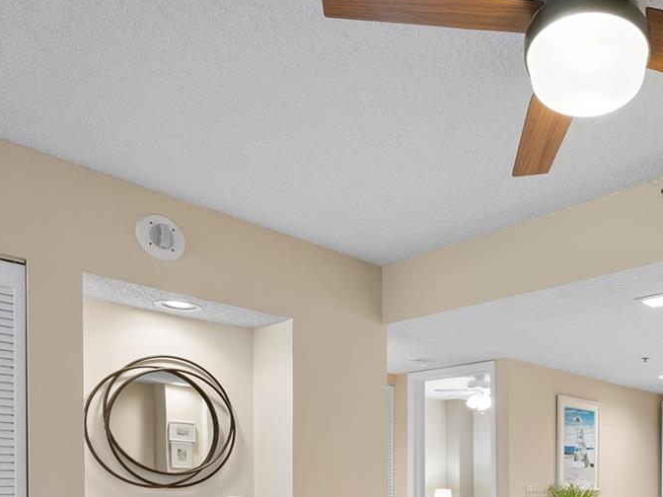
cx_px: 539
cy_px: 483
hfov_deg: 52.8
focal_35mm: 32
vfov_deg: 39.6
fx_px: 613
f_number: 7.1
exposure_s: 1/13
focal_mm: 14
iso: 400
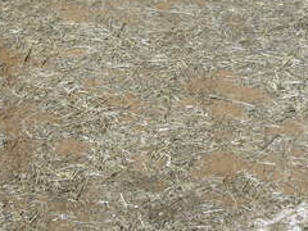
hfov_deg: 20.2
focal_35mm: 96
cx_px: 253
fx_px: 854
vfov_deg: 15.3
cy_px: 63
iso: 64
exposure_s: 1/262
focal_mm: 10.1
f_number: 6.1
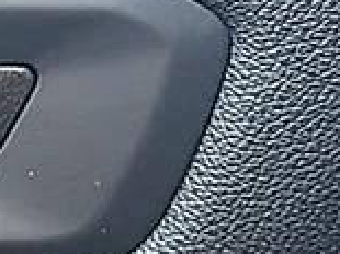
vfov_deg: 8.2
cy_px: 38
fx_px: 1776
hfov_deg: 10.3
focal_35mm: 181
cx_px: -261
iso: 100
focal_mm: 6.86
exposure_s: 1/174
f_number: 1.78
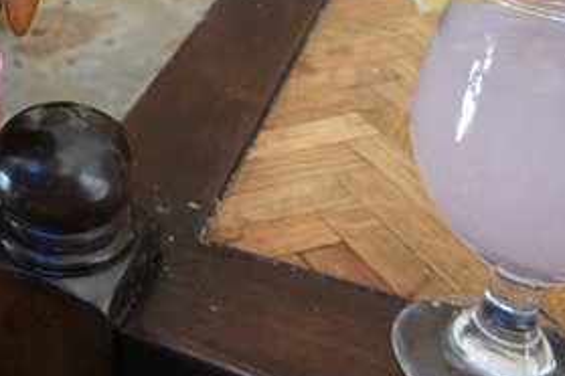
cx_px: -67
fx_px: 863
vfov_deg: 23.7
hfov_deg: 31.8
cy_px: 14
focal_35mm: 55
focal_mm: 9
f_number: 2.8
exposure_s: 1/160
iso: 1600
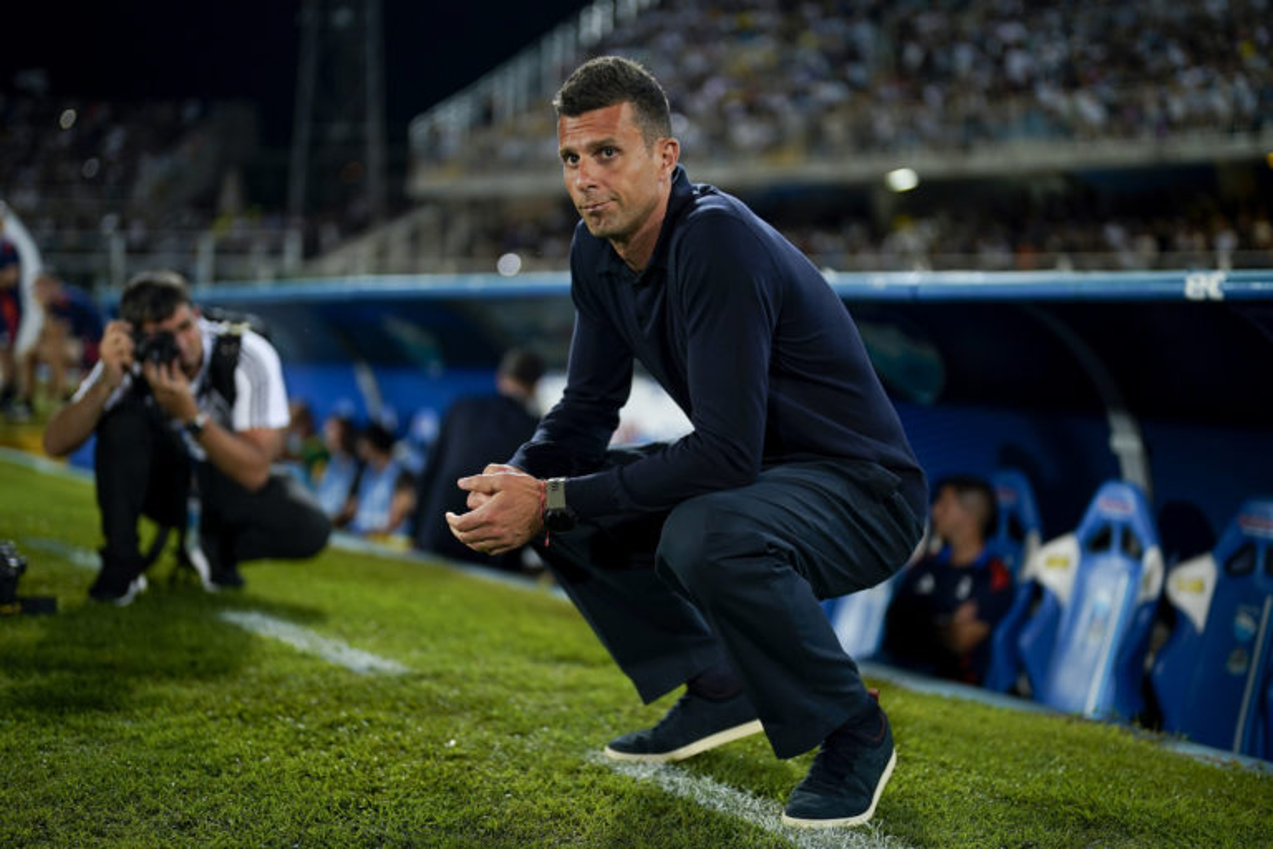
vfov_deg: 27.0
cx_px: 636
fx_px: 1768
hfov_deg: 39.6
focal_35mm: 50
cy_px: 424
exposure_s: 1/1600
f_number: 1.2
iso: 640
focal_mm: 50
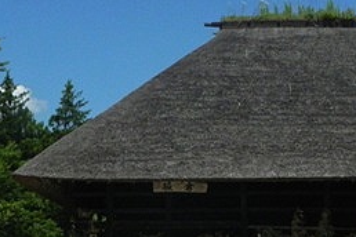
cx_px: 241
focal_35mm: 87
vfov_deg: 15.7
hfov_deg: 23.3
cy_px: 92
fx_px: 860
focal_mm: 6.6
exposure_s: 1/2000
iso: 400
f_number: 8
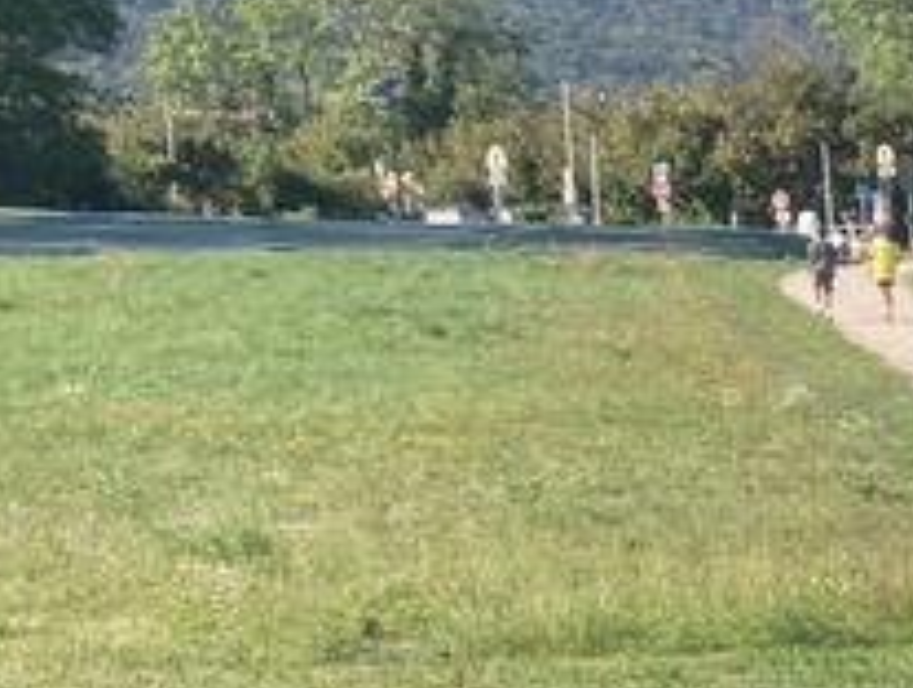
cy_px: 983
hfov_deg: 15.3
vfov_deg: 13.1
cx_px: 1725
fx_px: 2853
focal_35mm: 108
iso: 20
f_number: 1.8
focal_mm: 3.99
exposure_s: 1/1066
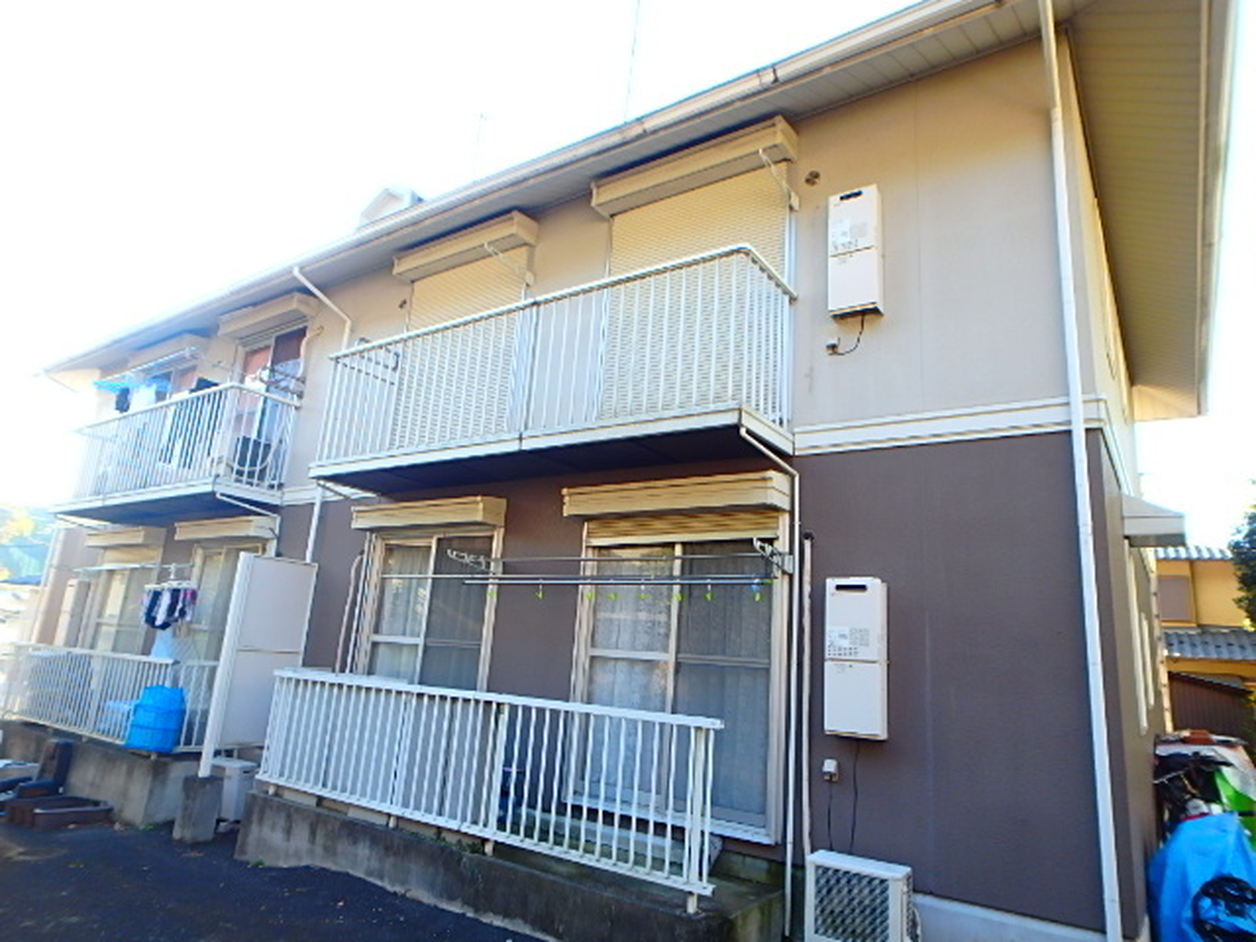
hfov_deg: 79.0
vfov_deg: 63.4
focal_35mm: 21
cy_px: 471
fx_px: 762
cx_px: 628
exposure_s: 1/80
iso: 125
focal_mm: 3.7
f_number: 3.5
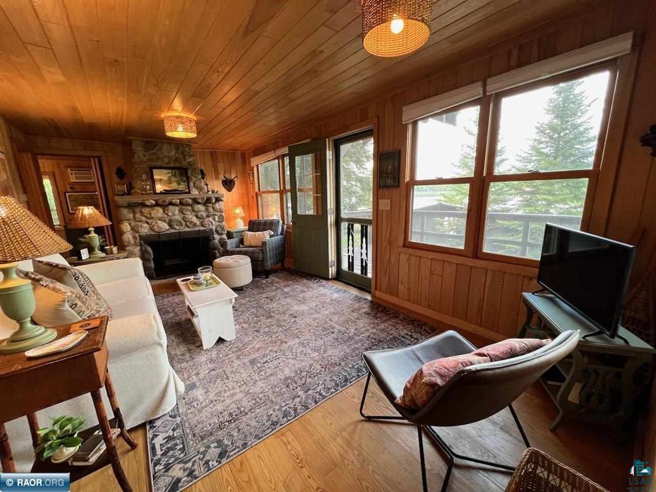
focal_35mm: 13
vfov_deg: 89.9
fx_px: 246
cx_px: 328
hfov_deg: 106.2
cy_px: 246
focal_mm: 1.57
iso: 200
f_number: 1.8
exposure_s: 1/60
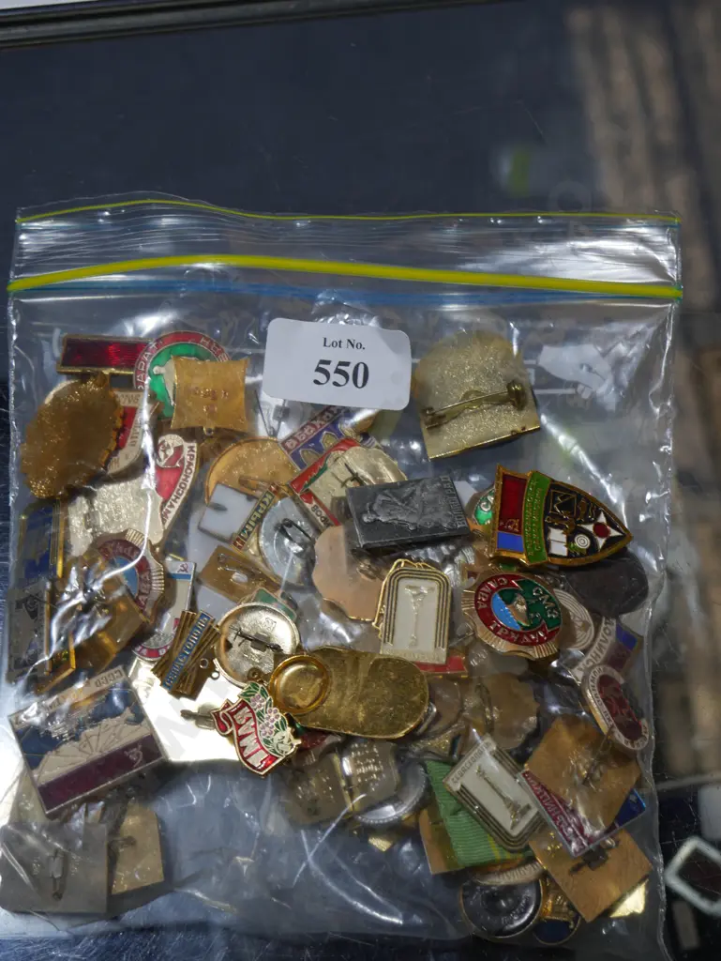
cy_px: 480
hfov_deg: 28.1
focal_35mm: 52
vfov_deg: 36.8
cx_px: 360
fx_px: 1443
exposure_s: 1/100
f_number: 5.3
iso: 200
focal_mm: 26
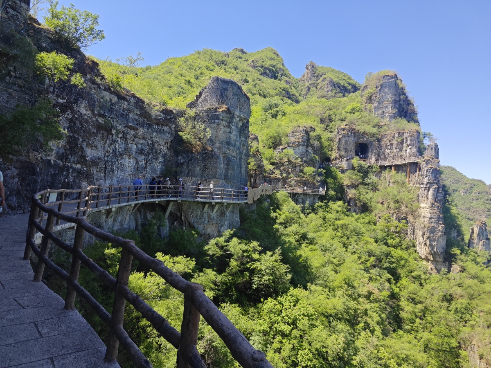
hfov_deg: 73.9
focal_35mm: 23
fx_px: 326
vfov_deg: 58.9
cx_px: 246
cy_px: 184
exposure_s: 1/629
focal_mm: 5.43
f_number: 1.8
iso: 50
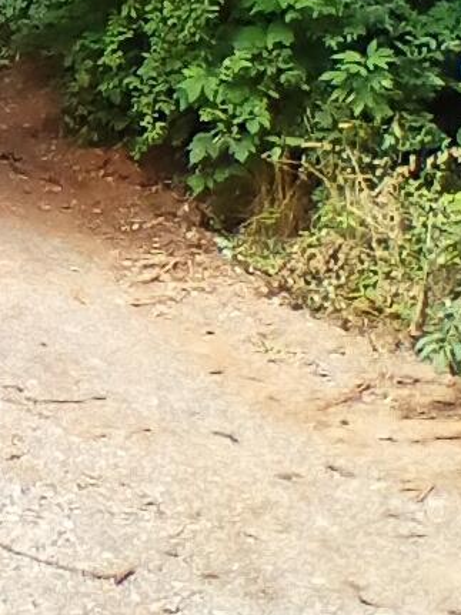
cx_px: -114
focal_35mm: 115
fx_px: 2043
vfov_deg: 17.0
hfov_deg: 12.5
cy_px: 160
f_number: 2.4
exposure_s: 1/271
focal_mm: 2.38
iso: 100
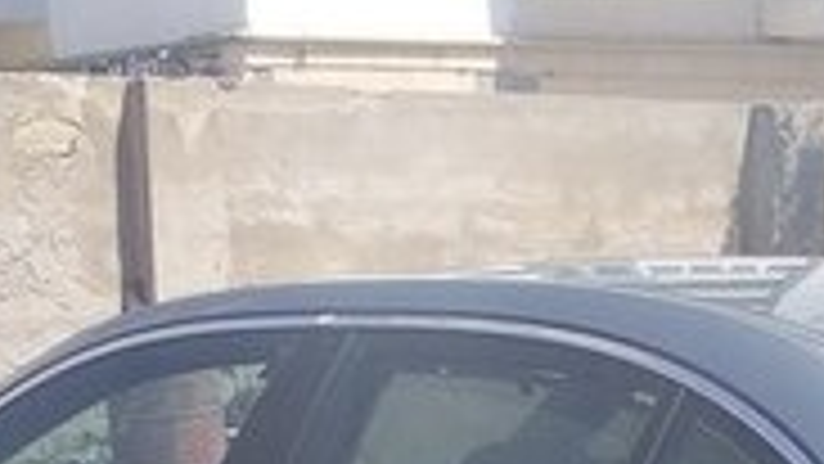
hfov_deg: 17.4
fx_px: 2666
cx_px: 707
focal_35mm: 122
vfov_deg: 9.4
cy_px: 872
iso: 40
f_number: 2.2
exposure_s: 1/1083
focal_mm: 3.3
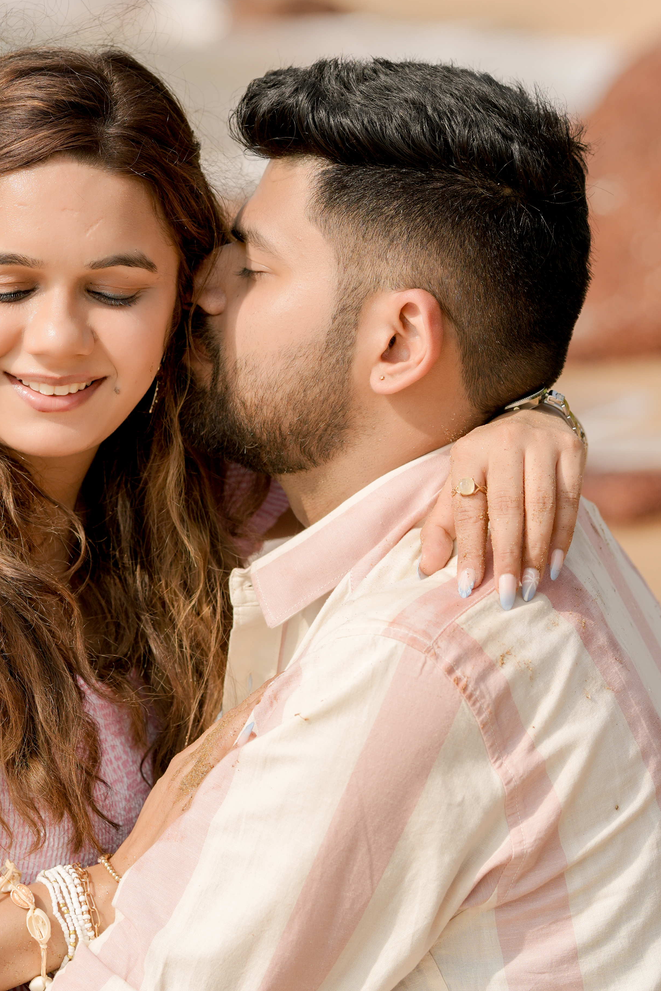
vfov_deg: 12.6
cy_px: 398
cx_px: 141
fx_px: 4489
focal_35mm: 163
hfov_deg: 8.4
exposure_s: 1/2500
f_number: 2.8
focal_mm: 85
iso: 100
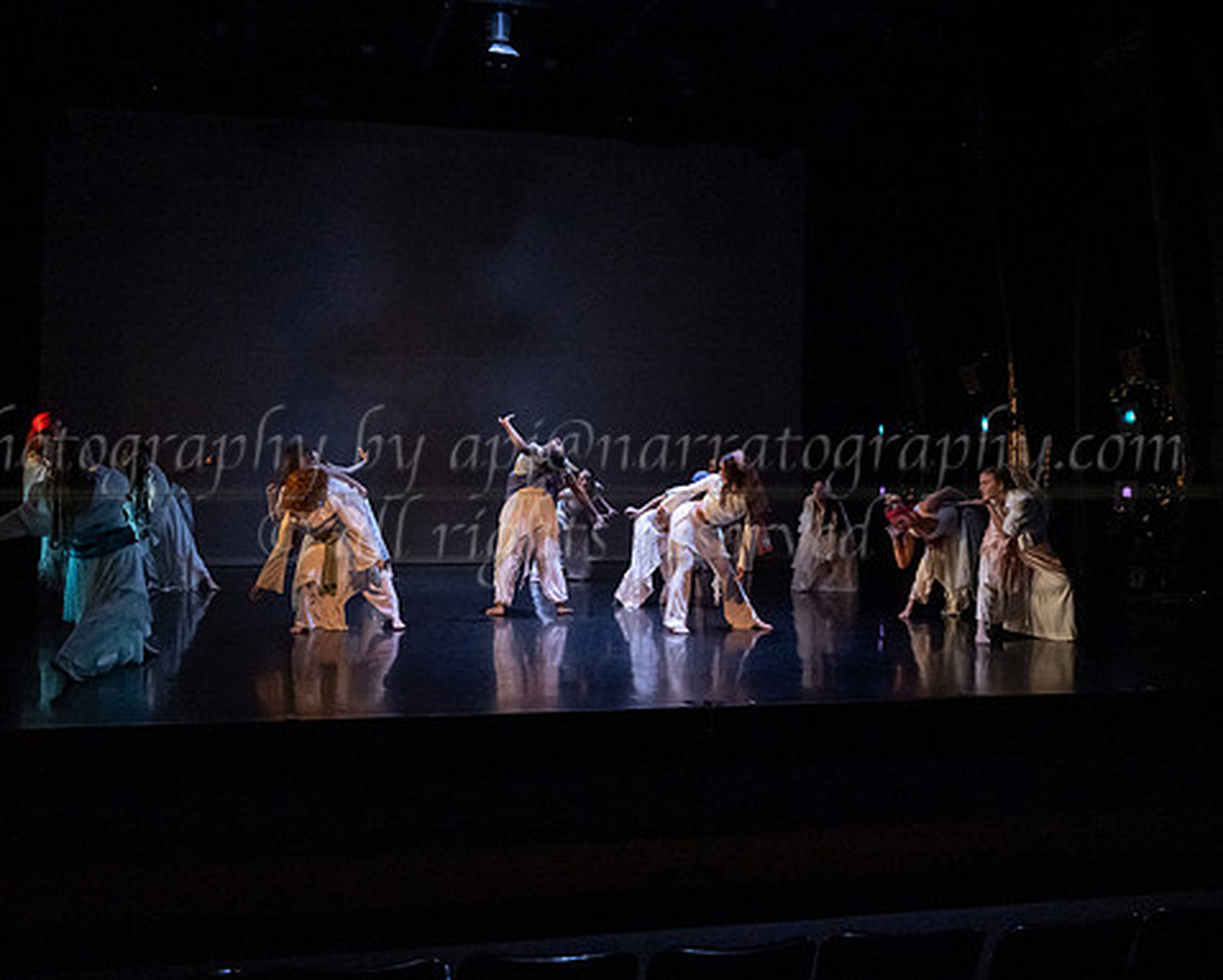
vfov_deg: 40.2
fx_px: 1340
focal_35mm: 37
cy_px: 490
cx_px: 537
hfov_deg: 48.9
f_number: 4
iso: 6400
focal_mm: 32.5
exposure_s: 1/400
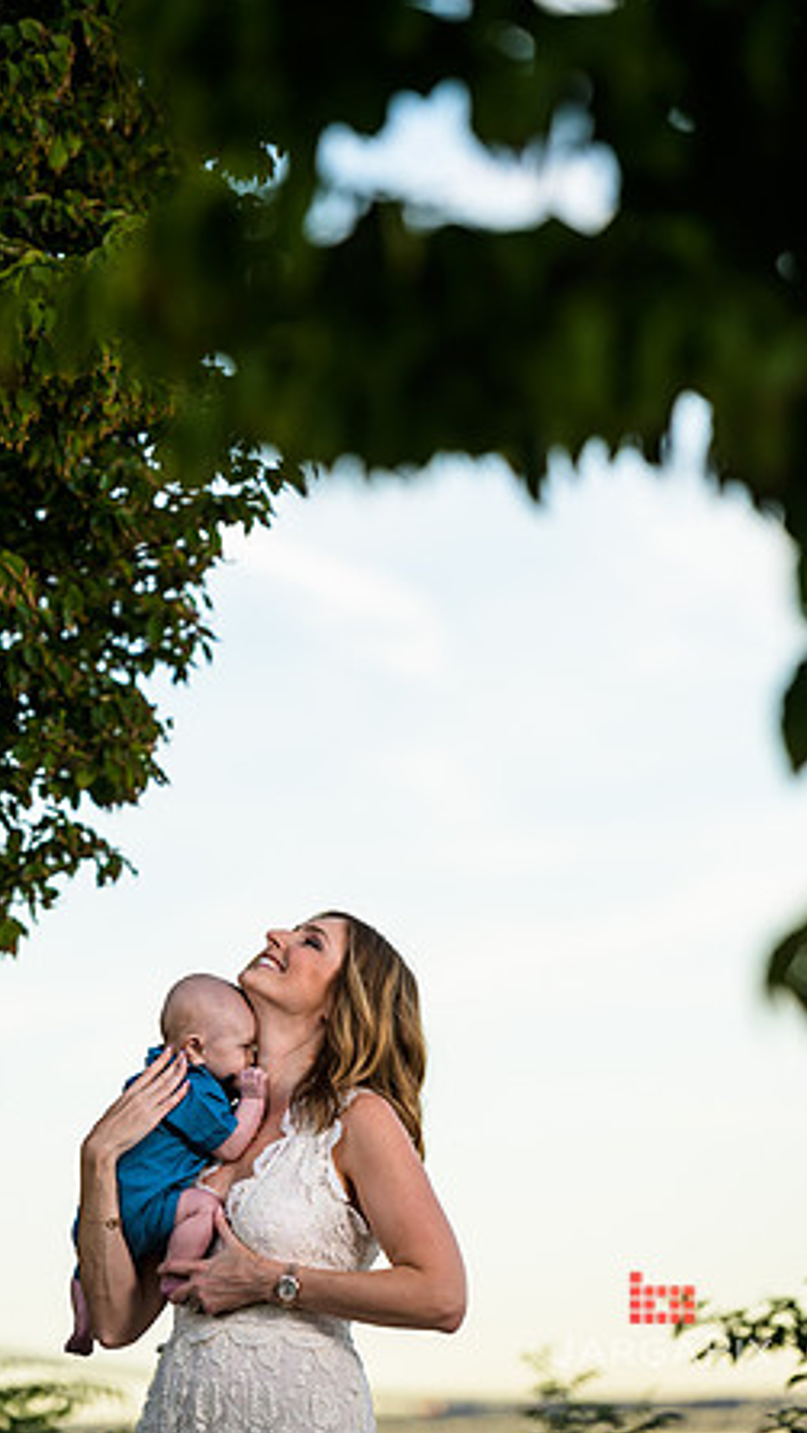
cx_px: 373
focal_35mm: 148
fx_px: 5628
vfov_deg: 14.5
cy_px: 713
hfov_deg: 8.2
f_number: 4
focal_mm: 140
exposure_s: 1/250
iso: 200
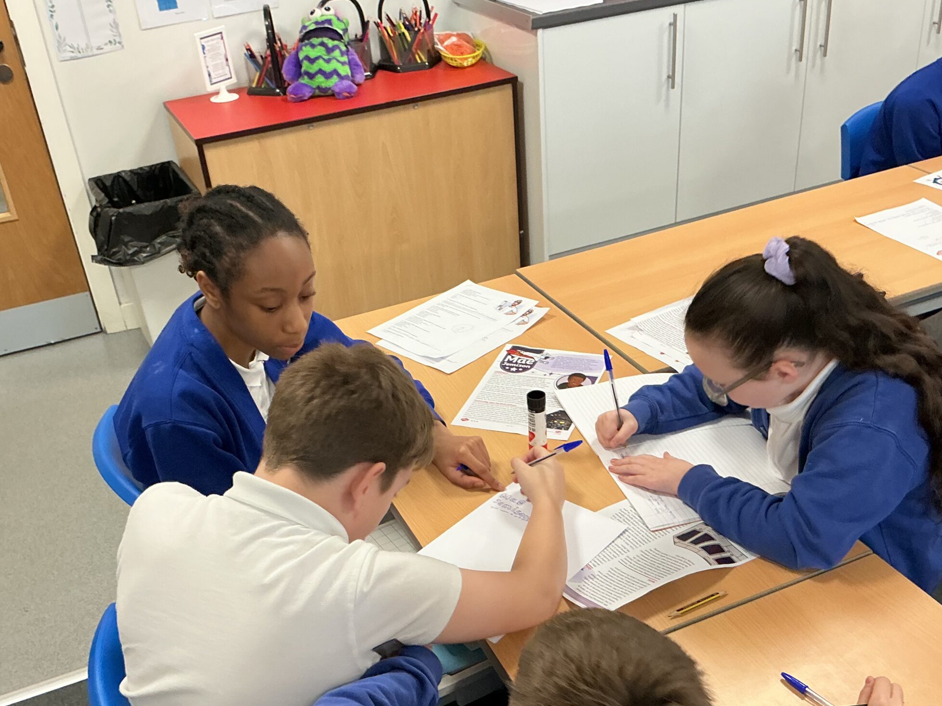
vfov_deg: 37.5
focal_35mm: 38
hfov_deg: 49.0
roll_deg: +5.3
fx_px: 1034
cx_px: 462
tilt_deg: -32.8
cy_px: 442
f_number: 1.8
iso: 100
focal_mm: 3
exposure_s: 1/60
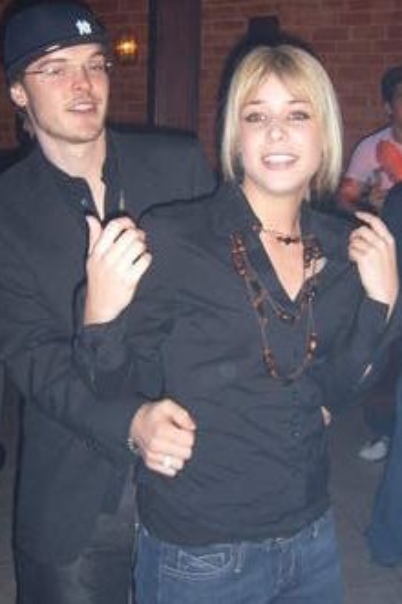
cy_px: 194
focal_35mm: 52
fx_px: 871
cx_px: 243
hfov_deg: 25.9
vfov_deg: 37.7
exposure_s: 1/30
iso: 100
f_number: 2.8
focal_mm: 5.8
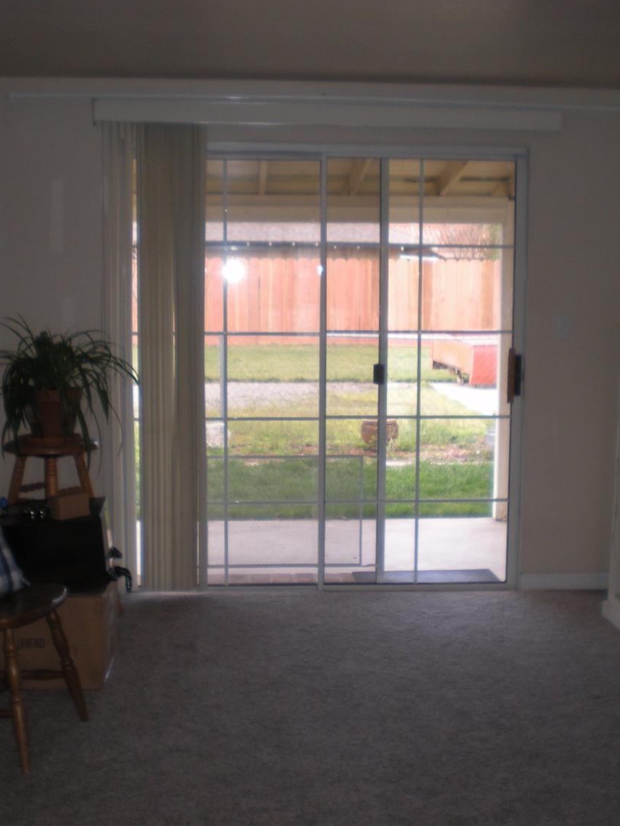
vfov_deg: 37.5
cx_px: 326
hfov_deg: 28.6
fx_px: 1218
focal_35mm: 51
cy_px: 412
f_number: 3.1
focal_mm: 6.3
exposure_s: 1/67.3
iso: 66
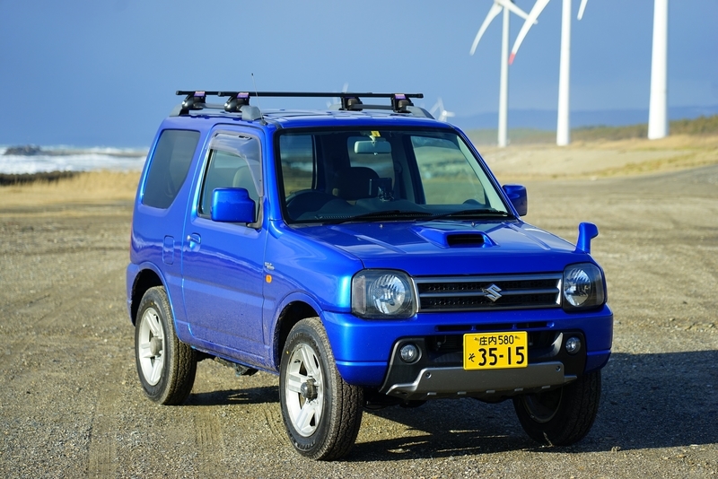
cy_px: 240
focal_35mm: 105
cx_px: 359
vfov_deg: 13.1
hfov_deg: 19.4
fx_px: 2095
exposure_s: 1/1000
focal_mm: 105
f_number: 4
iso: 200
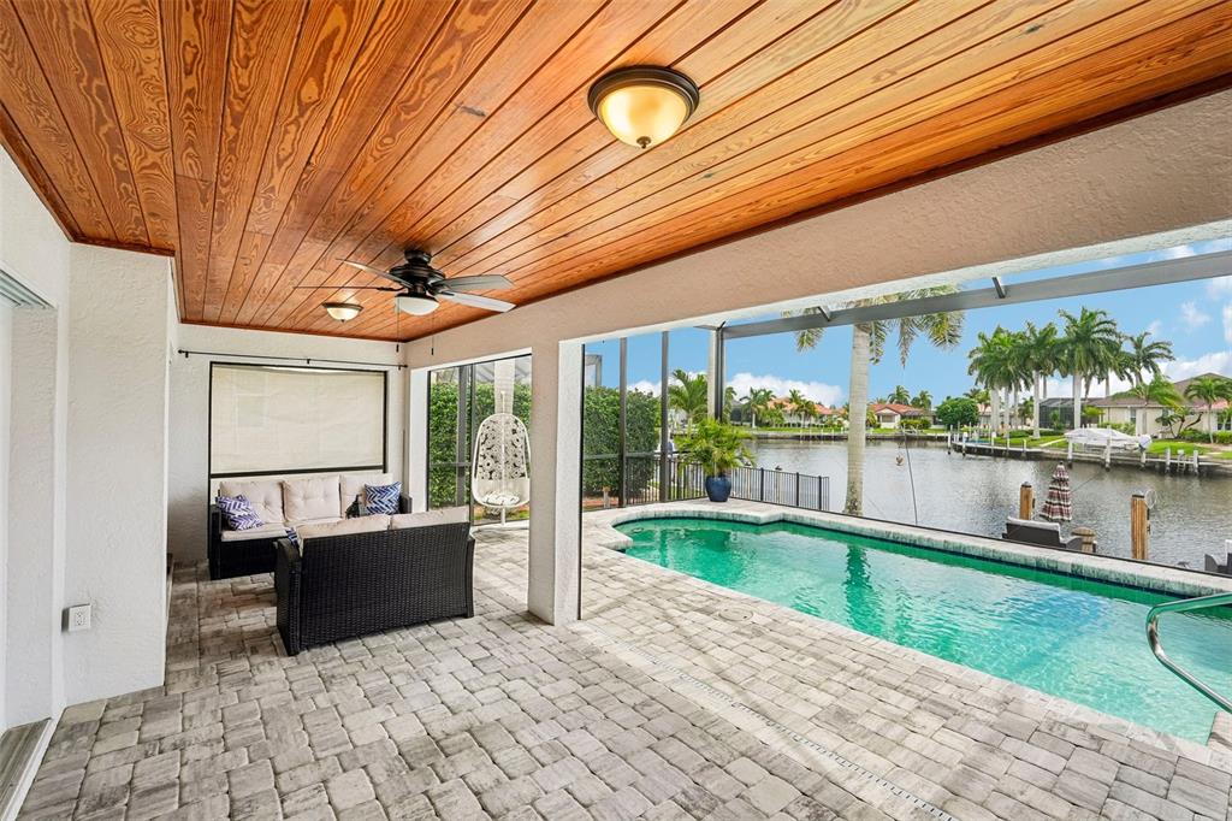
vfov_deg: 72.0
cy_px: 410
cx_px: 616
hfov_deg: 95.0
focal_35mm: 16
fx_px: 564
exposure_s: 1/200
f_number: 8
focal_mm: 16.5
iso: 400
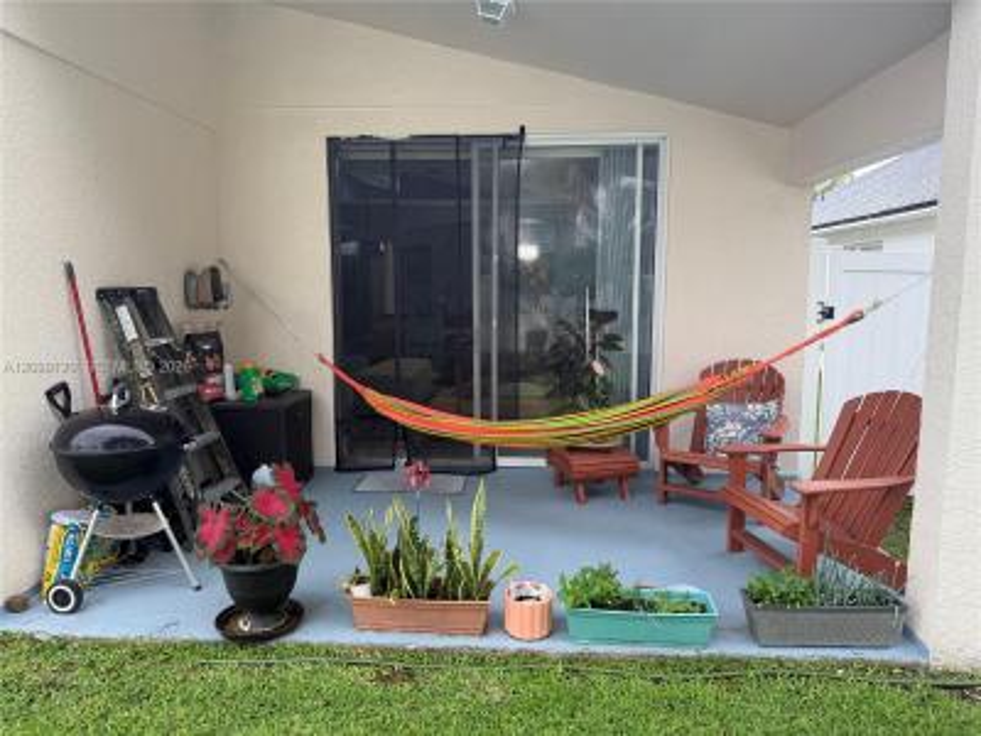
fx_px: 680
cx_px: 490
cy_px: 368
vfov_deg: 56.8
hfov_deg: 71.6
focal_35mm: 24
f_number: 1.78
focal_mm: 6.76
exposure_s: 1/121
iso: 80
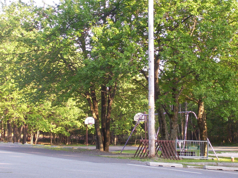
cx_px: 119
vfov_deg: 14.5
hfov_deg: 19.3
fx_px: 701
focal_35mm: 102
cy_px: 89
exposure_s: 1/90
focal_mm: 16.8
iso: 125
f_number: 4.6
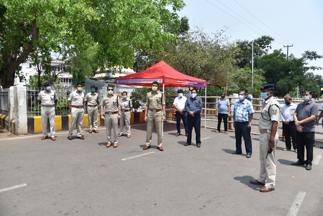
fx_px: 215
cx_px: 162
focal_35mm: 24
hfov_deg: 73.7
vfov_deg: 53.2
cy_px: 108
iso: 200
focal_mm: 24
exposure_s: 1/320
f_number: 9
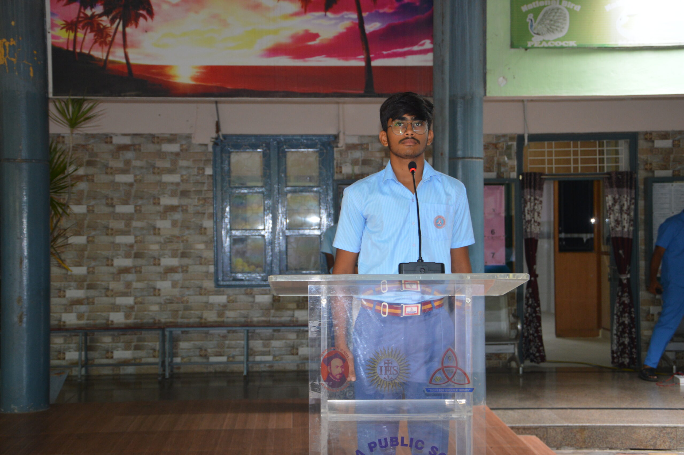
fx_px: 1082
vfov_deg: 23.7
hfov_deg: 35.1
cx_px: 342
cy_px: 228
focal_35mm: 57
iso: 560
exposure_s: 1/60
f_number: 4.5
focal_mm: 38
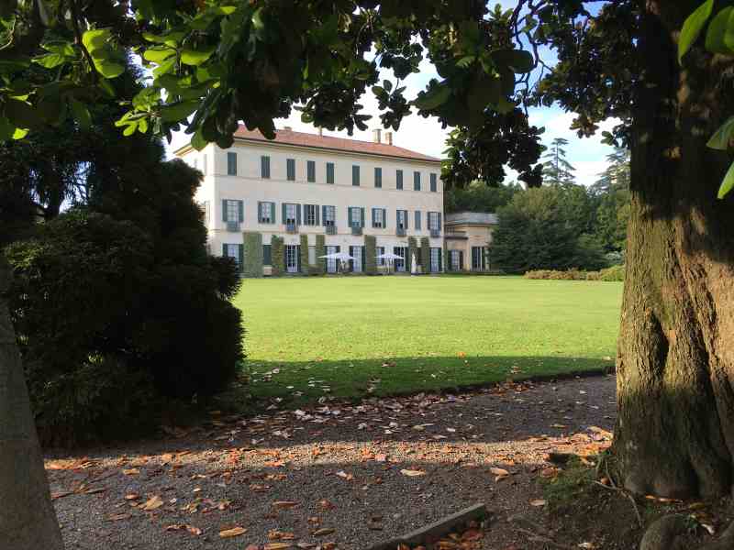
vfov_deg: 48.2
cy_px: 275
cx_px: 367
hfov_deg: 61.7
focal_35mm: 29
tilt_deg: +1.8
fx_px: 615
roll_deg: +1.3
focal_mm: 4.15
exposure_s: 1/295
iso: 25
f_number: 2.2
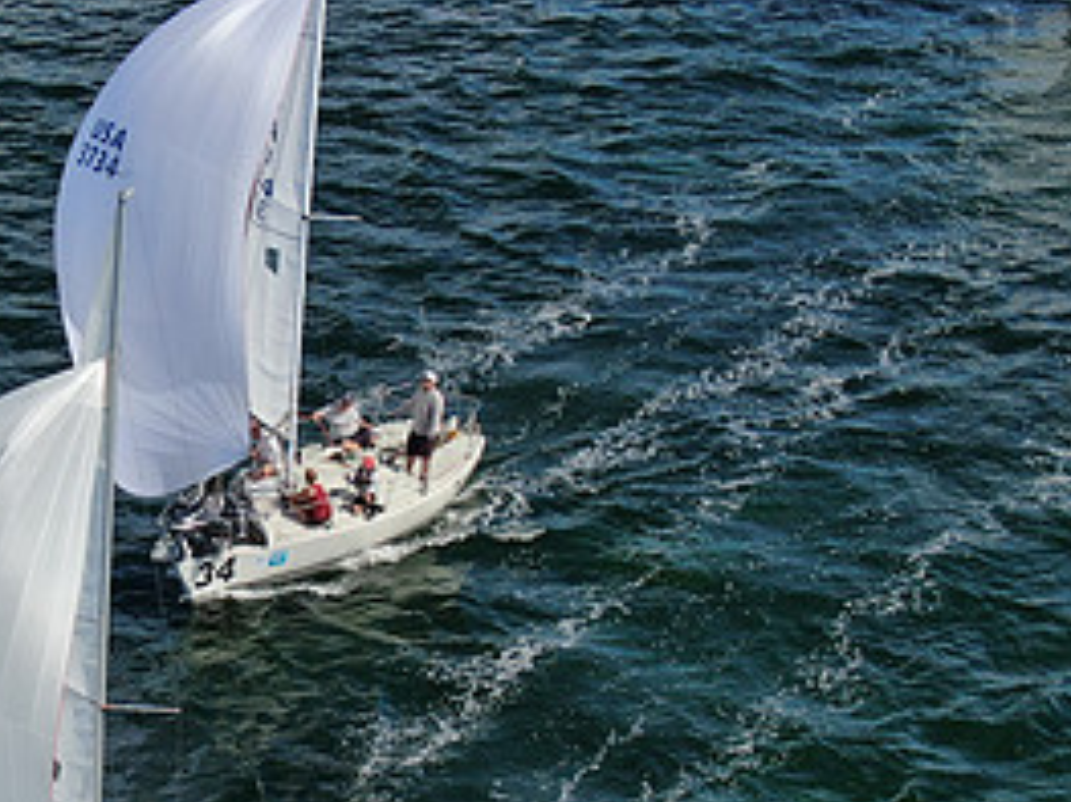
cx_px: 77
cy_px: 511
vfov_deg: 13.9
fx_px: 3278
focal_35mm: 106
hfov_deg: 18.2
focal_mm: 8.6
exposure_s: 1/1000
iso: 100
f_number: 3.8
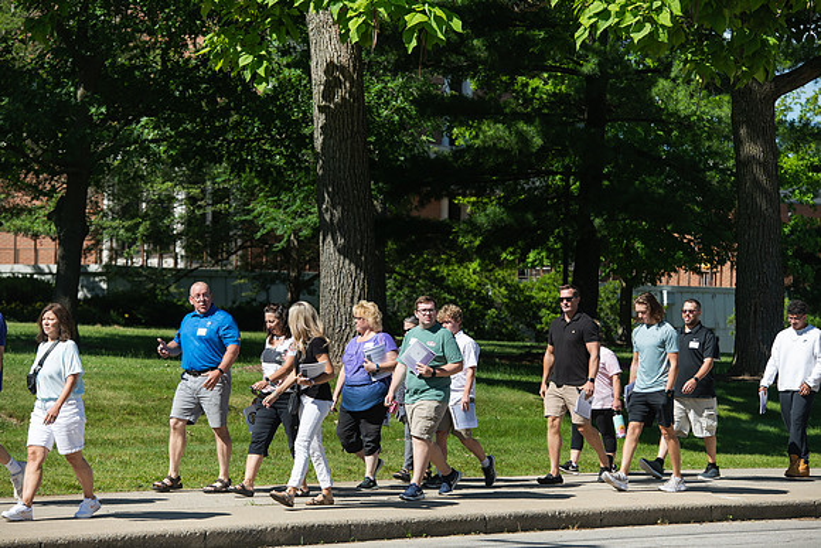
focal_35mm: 125
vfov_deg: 11.0
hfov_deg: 16.4
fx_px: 2851
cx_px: 410
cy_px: 274
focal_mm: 125
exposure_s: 1/640
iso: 100
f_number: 4.5
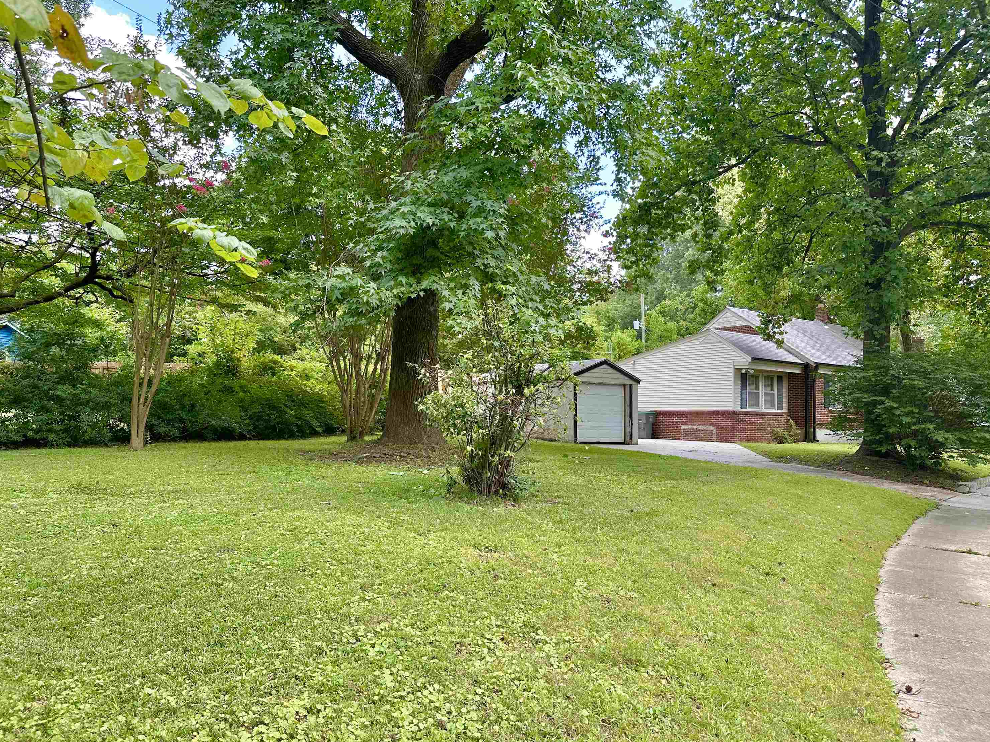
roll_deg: -1.2
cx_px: 477
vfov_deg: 54.9
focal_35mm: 25
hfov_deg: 69.4
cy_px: 374
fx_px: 715
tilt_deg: +3.0
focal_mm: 6.86
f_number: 1.78
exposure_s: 1/396
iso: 80
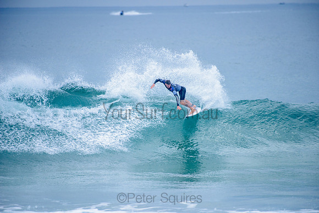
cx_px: 160
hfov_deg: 4.1
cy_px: 106
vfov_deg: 2.8
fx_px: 4431
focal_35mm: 500
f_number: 5.6
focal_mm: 500
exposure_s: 1/2000
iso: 450
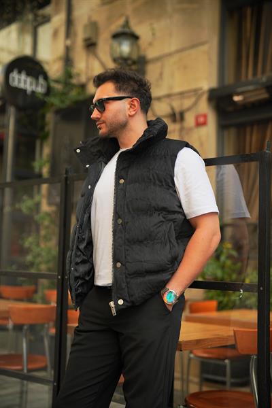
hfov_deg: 27.0
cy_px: 204
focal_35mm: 50
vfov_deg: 39.6
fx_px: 567
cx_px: 136
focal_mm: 50
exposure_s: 1/1250
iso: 500
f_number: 1.8
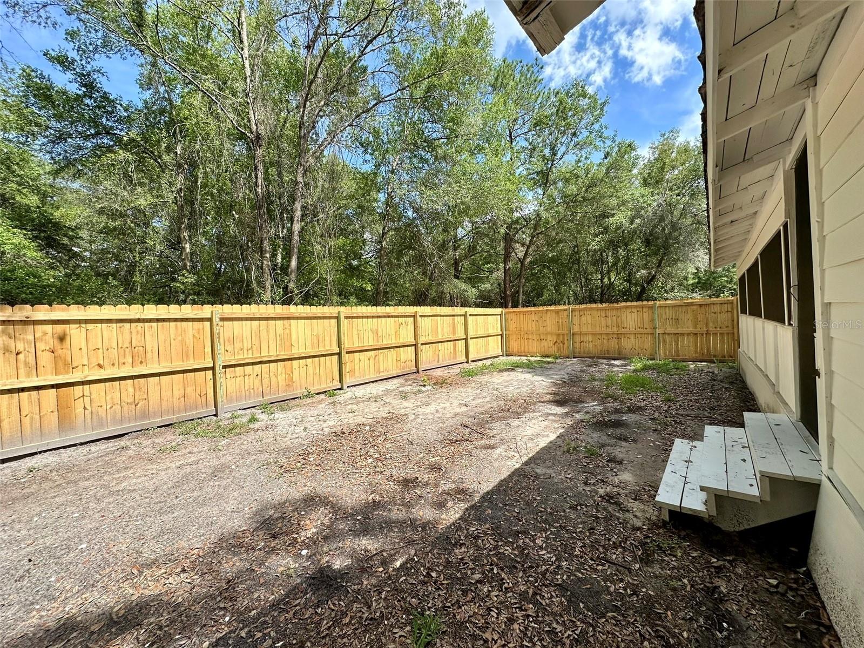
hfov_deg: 102.1
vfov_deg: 85.7
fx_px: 349
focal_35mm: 14
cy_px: 324
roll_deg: +2.5
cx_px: 432
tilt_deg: -1.1
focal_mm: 2.22
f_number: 2.2
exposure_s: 1/1667
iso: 50
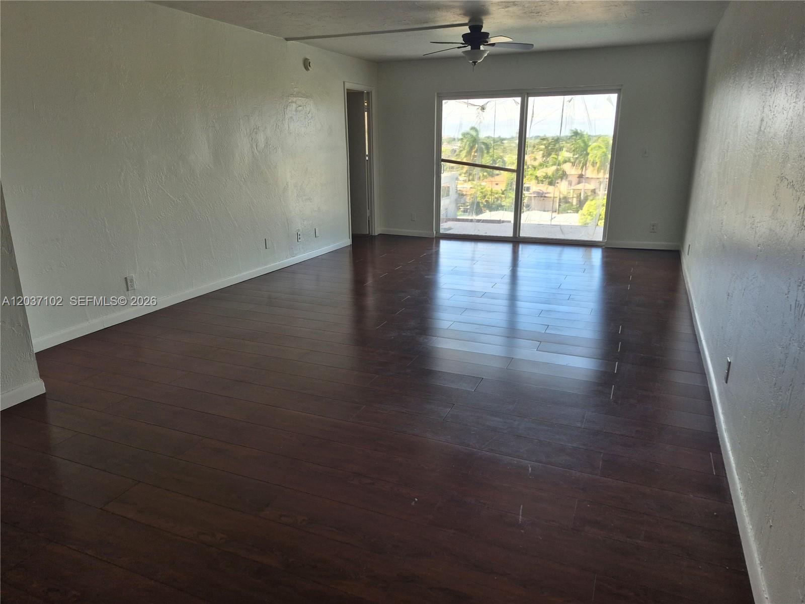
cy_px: 302
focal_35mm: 23
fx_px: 535
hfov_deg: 73.9
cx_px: 402
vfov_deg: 58.9
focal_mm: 5.4
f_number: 1.8
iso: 64
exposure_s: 1/180
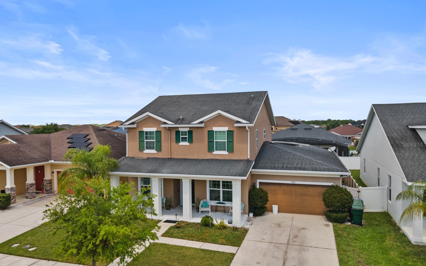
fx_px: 302
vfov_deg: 47.5
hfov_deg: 70.4
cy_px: 144
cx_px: 211
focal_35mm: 26
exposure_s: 1/40
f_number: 2.8
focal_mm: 4.5
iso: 100
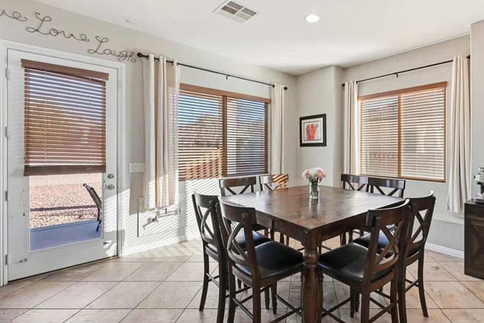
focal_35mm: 18
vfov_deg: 67.3
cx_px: 308
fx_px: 242
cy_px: 150
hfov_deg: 87.8
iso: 500
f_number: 9
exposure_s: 1/400
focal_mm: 14
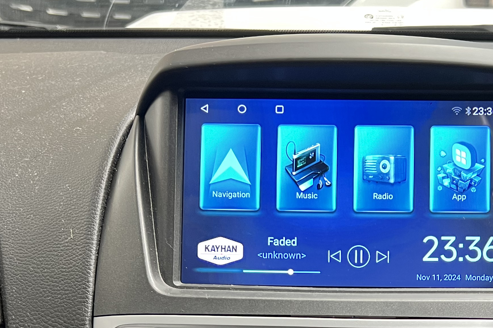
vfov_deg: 20.3
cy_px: 382
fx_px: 863
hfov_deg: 31.7
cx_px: 327
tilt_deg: -27.2
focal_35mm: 63
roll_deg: +0.1
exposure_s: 1/79
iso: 125
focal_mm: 5.7
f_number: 1.5
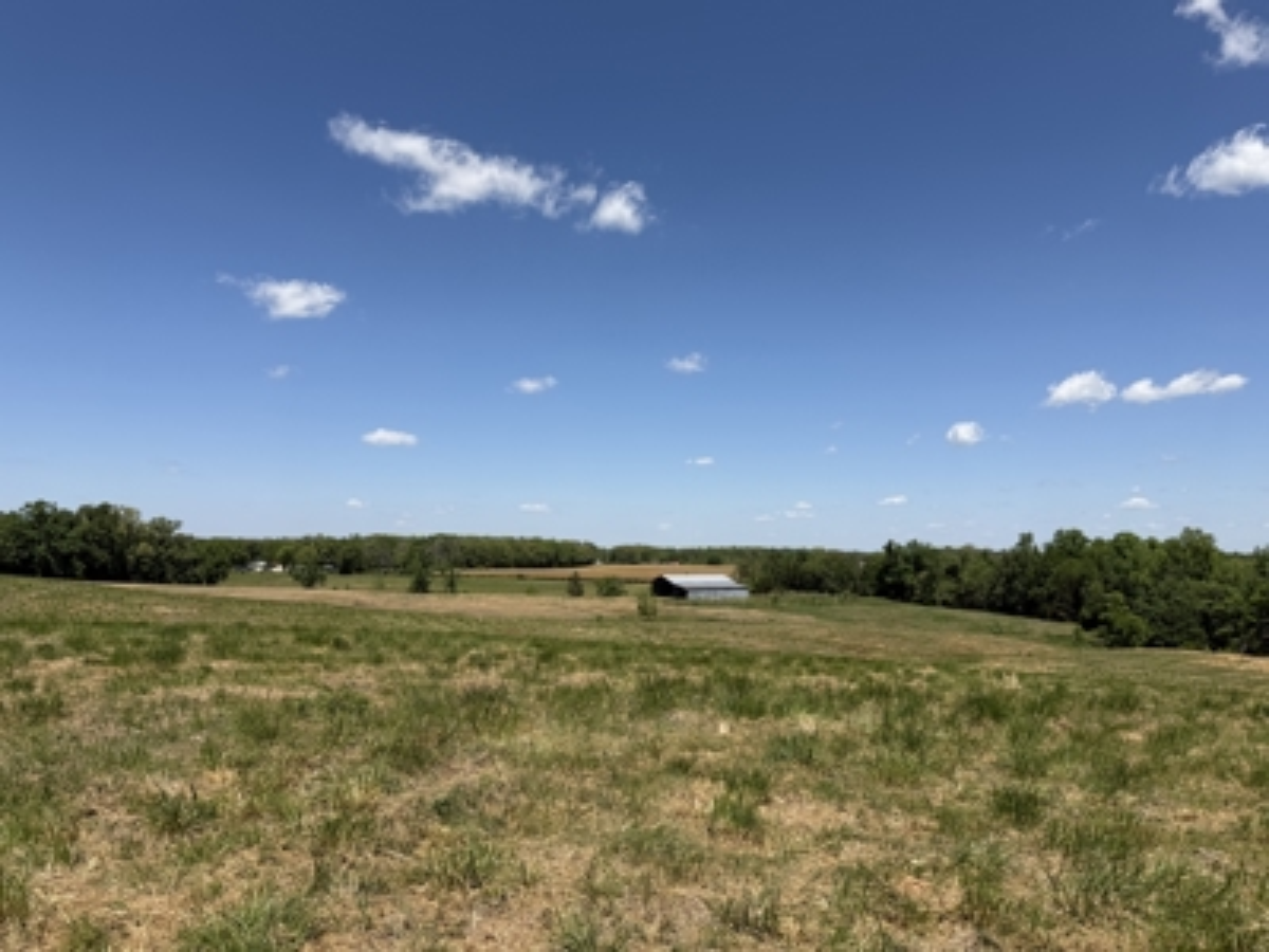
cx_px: 634
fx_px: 880
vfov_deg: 56.8
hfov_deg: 71.6
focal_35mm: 24
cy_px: 476
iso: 80
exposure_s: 1/6711
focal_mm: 6.76
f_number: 1.78
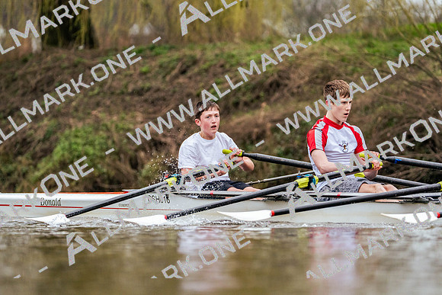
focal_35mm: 291
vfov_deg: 4.7
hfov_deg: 7.1
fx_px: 3574
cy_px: 148
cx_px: 221
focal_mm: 291
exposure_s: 1/2000
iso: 3200
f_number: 6.3
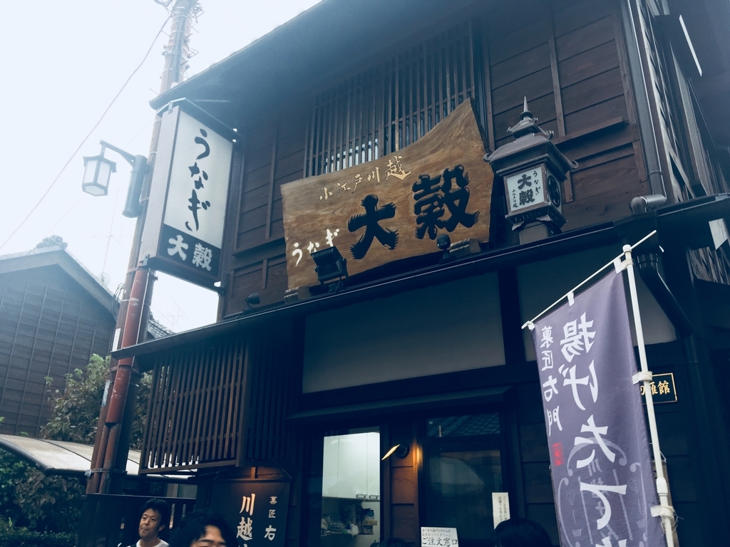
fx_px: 612
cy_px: 274
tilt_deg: +24.3
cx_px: 365
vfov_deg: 48.2
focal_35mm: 29
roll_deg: -2.9
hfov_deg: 61.7
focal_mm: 4.15
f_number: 2.2
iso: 32
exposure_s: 1/120
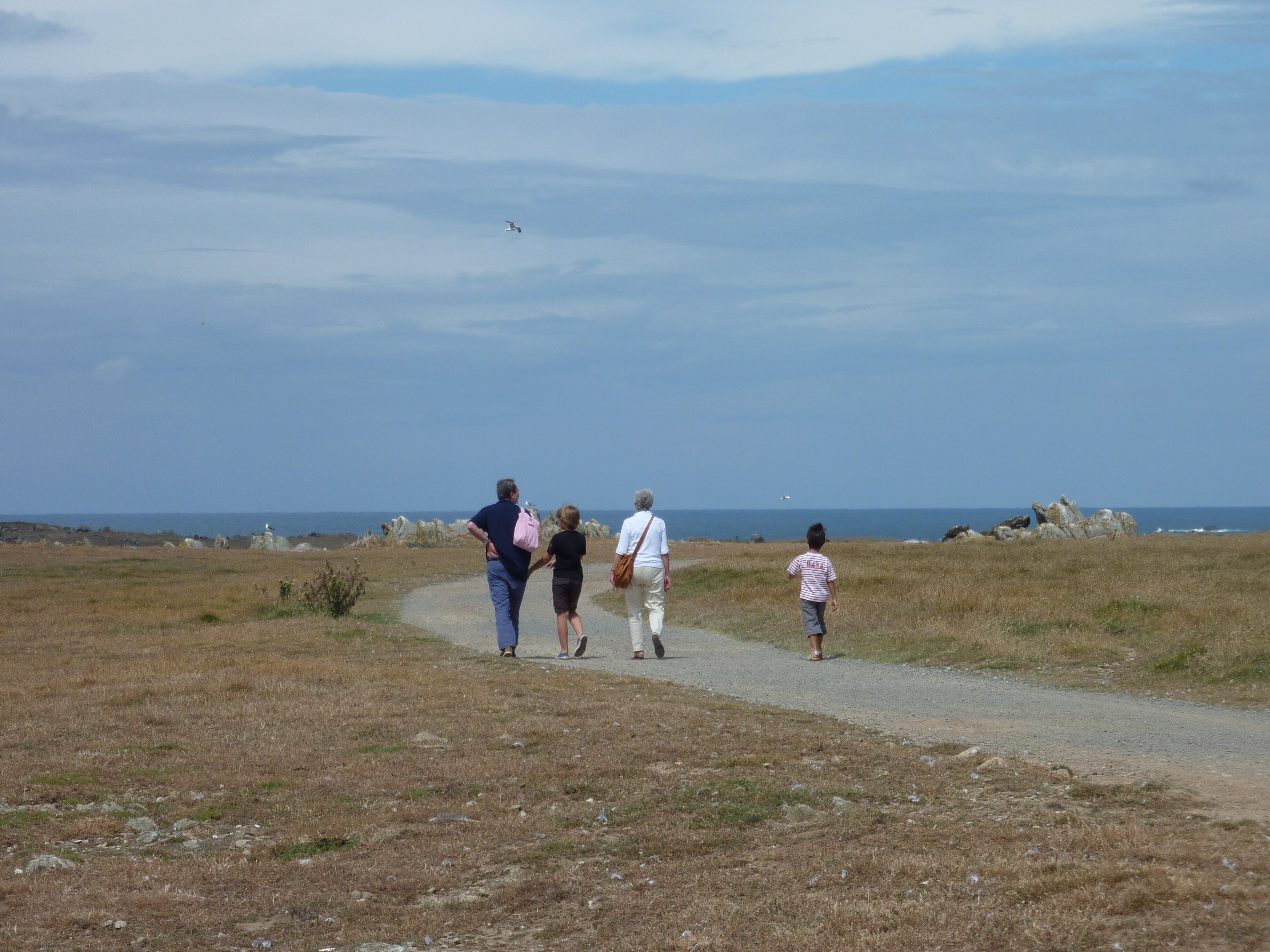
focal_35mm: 119
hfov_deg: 16.6
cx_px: 635
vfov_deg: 12.5
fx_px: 4366
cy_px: 476
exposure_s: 1/1000
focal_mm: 19.5
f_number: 5.6
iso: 80
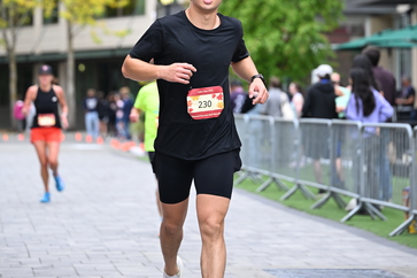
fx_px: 1842
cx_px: 208
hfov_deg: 12.9
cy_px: 17
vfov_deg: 8.6
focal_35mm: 159
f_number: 2.8
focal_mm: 105
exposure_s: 1/1600
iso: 640
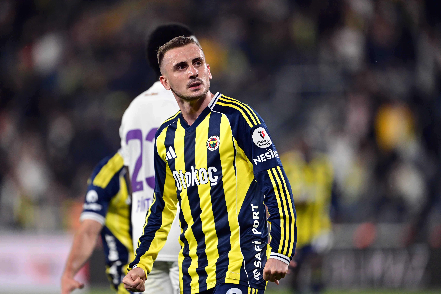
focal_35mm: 400
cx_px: 220
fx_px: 4900
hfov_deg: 5.2
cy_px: 147
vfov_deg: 3.4
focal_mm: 400
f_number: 3.2
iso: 3200
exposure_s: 1/2500
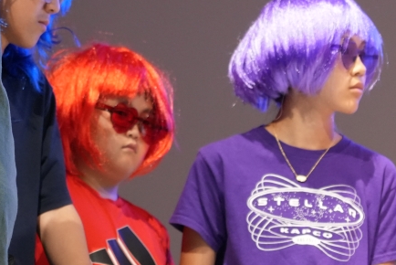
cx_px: 64
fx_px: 3192
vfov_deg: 4.7
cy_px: -2
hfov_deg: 7.1
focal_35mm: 290
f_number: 4
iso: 4000
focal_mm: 105
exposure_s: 1/125
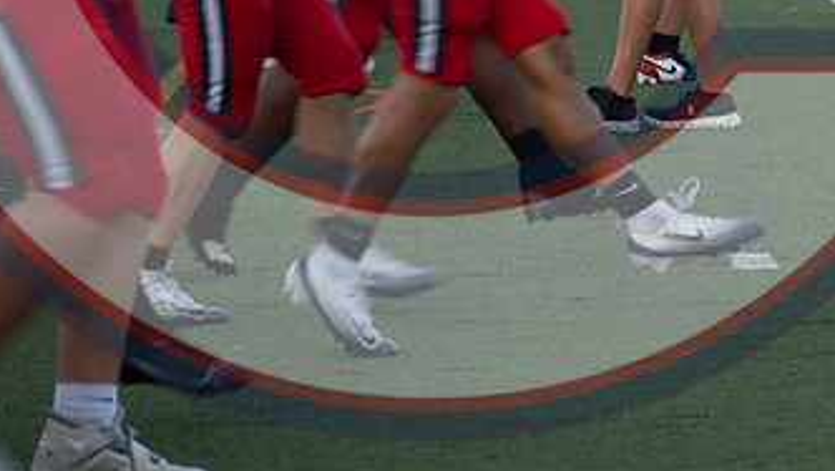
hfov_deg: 5.6
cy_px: -366
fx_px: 8483
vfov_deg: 3.2
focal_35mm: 383
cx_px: 865
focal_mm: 120
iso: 64
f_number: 4
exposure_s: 1/100
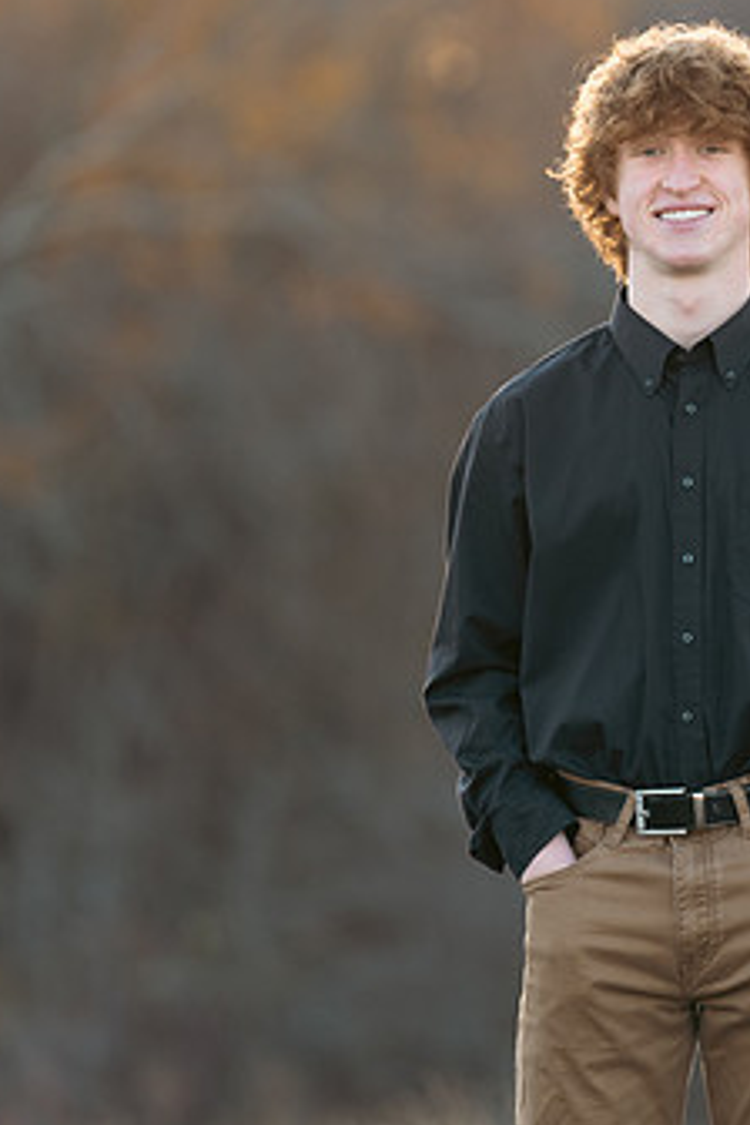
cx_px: 751
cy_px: 369
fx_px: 12843
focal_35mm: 411
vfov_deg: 5.0
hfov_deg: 3.3
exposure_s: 1/320
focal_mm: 185
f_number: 2.8
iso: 400
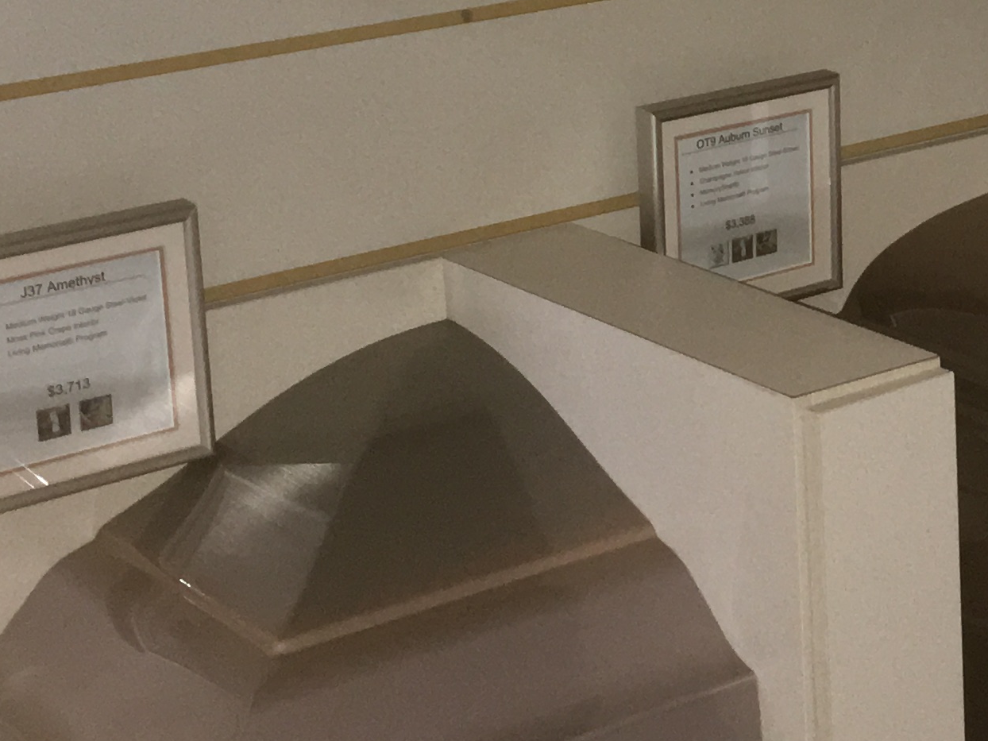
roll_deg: +0.9
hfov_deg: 20.2
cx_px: 990
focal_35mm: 94
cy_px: 95
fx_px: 2683
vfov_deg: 15.6
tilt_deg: -13.1
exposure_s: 1/16
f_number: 2.2
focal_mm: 4.15
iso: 64
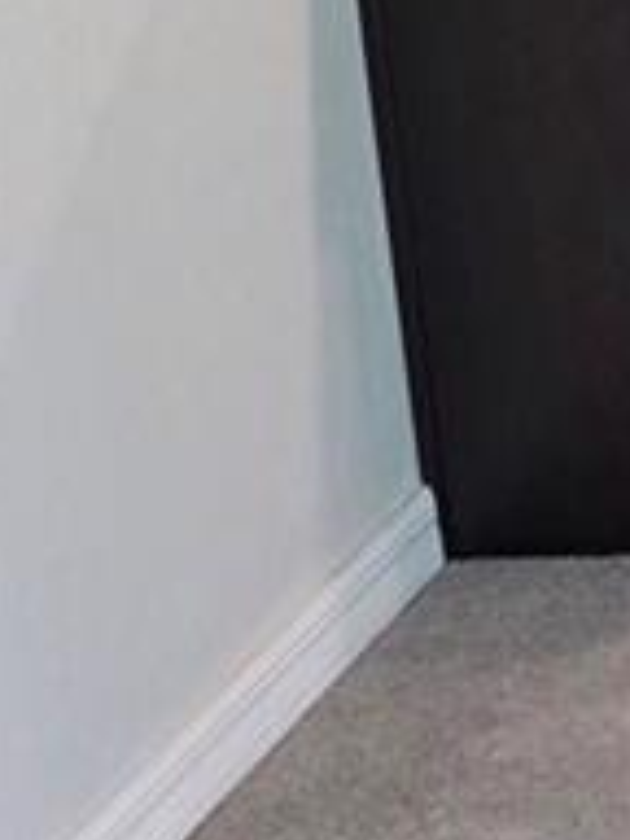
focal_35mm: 144
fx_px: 3494
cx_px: 1872
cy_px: -293
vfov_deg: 13.2
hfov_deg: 8.6
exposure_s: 1/120
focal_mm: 6.3
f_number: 1.7
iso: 400
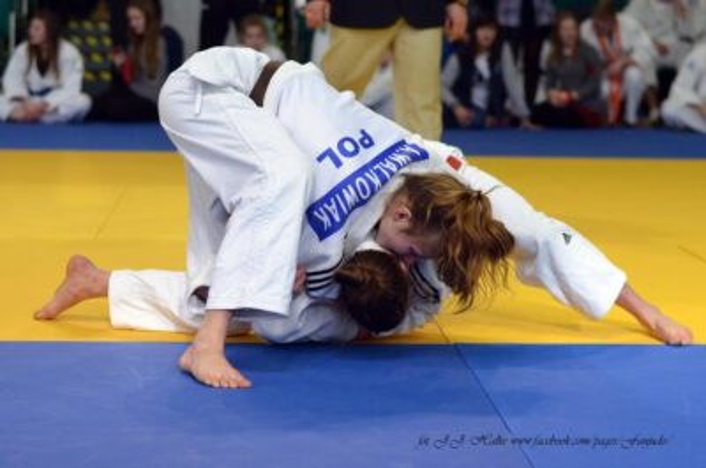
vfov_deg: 18.1
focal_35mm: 75
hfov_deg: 27.0
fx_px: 1468
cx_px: 353
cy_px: 234
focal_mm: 50
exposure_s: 1/1250
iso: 1000
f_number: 2.5
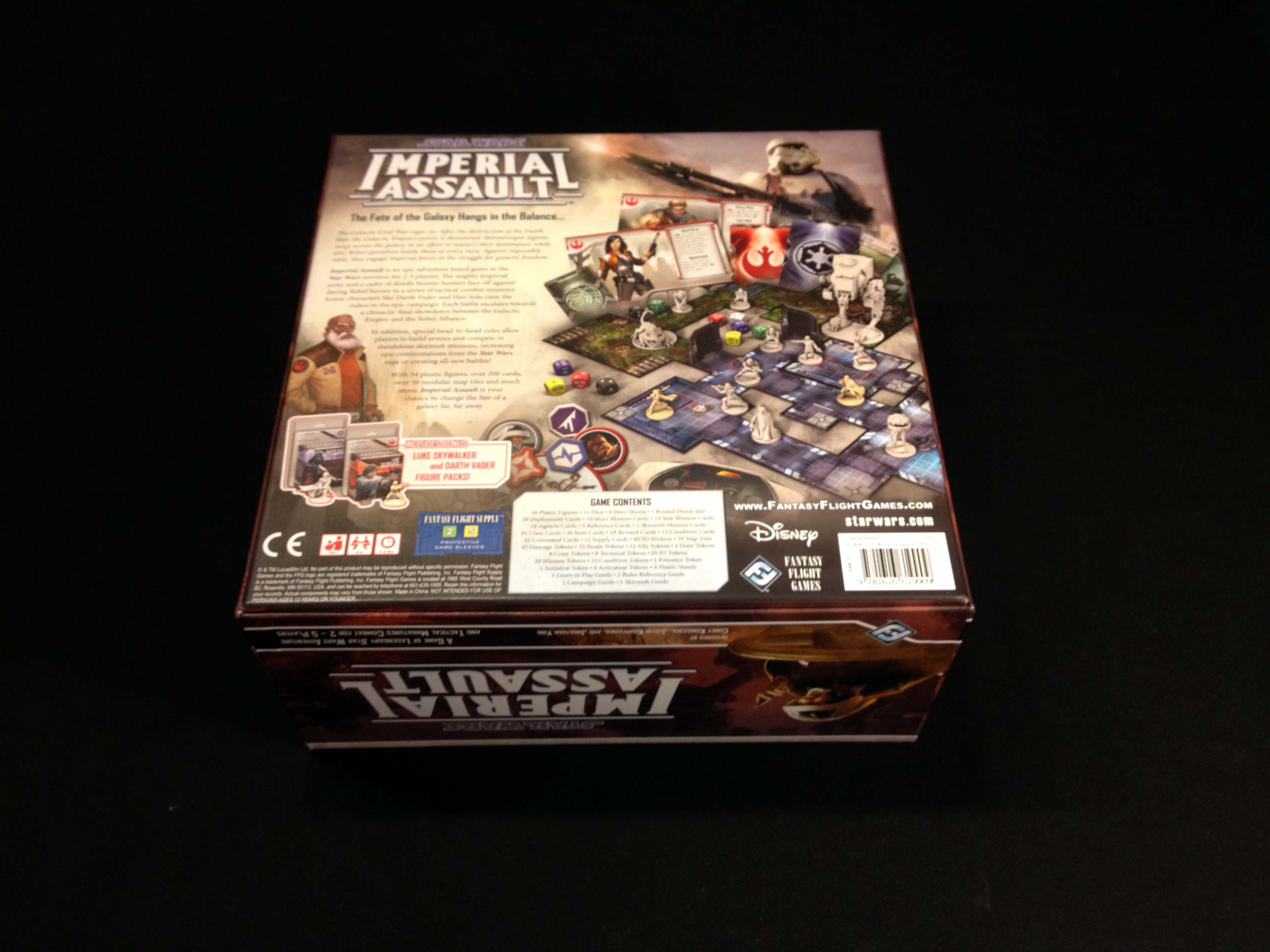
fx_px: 1284
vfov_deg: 40.7
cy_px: 476
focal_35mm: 35
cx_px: 635
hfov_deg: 52.6
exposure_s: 1/20
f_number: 2.4
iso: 125
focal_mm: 4.28
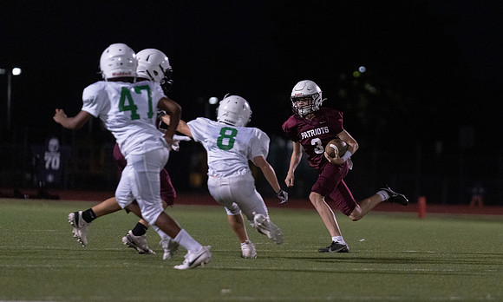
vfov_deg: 4.5
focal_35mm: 285
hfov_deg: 7.4
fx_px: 3863
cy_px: 168
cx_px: 339
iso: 6400
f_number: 2.8
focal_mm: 200
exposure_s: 1/1000
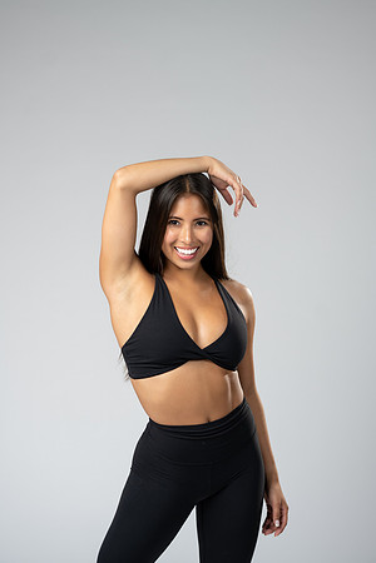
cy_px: 282
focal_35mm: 85
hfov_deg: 16.1
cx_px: 188
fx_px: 1332
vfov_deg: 23.9
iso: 200
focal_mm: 85
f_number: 2.8
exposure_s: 1/160
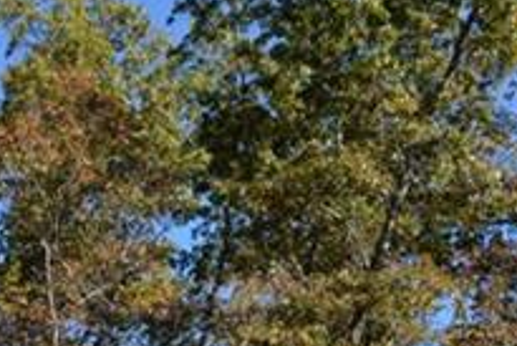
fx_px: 1437
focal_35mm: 100
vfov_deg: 11.8
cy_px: 761
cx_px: -134
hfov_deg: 19.0
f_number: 8
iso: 200
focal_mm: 20
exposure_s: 1/250
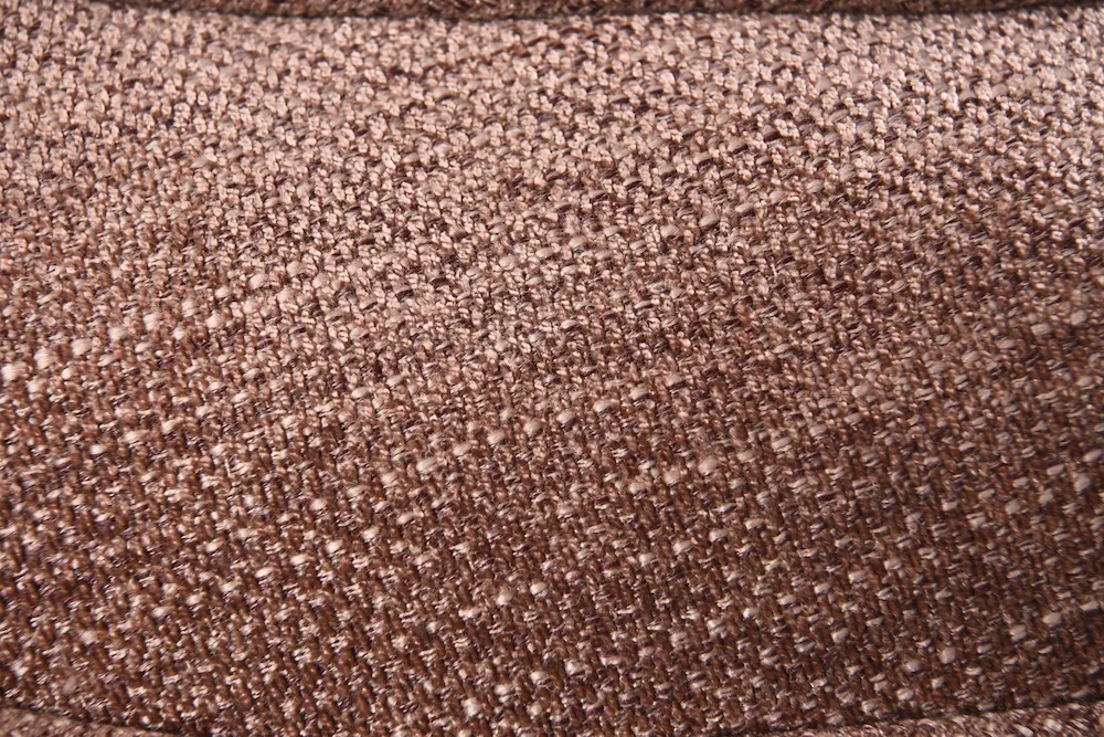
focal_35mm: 70
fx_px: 2147
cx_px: 552
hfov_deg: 28.8
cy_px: 368
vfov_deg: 19.5
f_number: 10
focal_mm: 70
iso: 200
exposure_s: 1/125
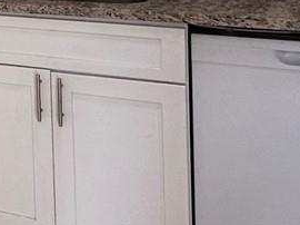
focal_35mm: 83
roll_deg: +3.3
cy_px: -84
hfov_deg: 18.0
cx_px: -261
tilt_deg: -2.0
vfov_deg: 16.6
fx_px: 719
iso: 100
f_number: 2.2
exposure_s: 1/120
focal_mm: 2.22
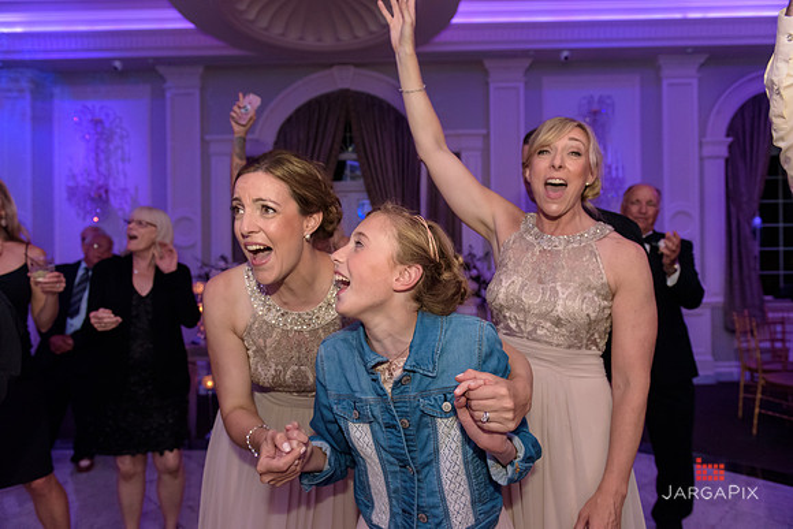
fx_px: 529
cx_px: 396
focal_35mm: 24
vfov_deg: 53.2
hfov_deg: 73.7
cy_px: 264
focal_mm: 24
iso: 3200
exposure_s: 1/125
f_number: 3.2
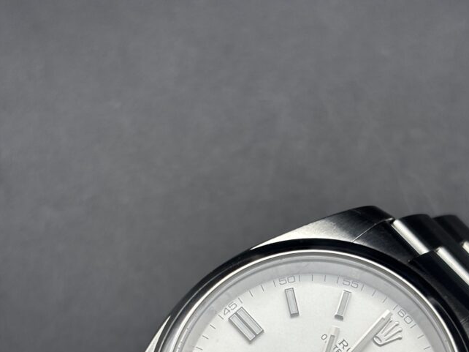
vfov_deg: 17.4
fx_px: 1124
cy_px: 334
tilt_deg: -72.2
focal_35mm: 83
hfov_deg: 23.5
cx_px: 279
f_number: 1.6
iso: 32
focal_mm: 5.96
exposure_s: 1/121
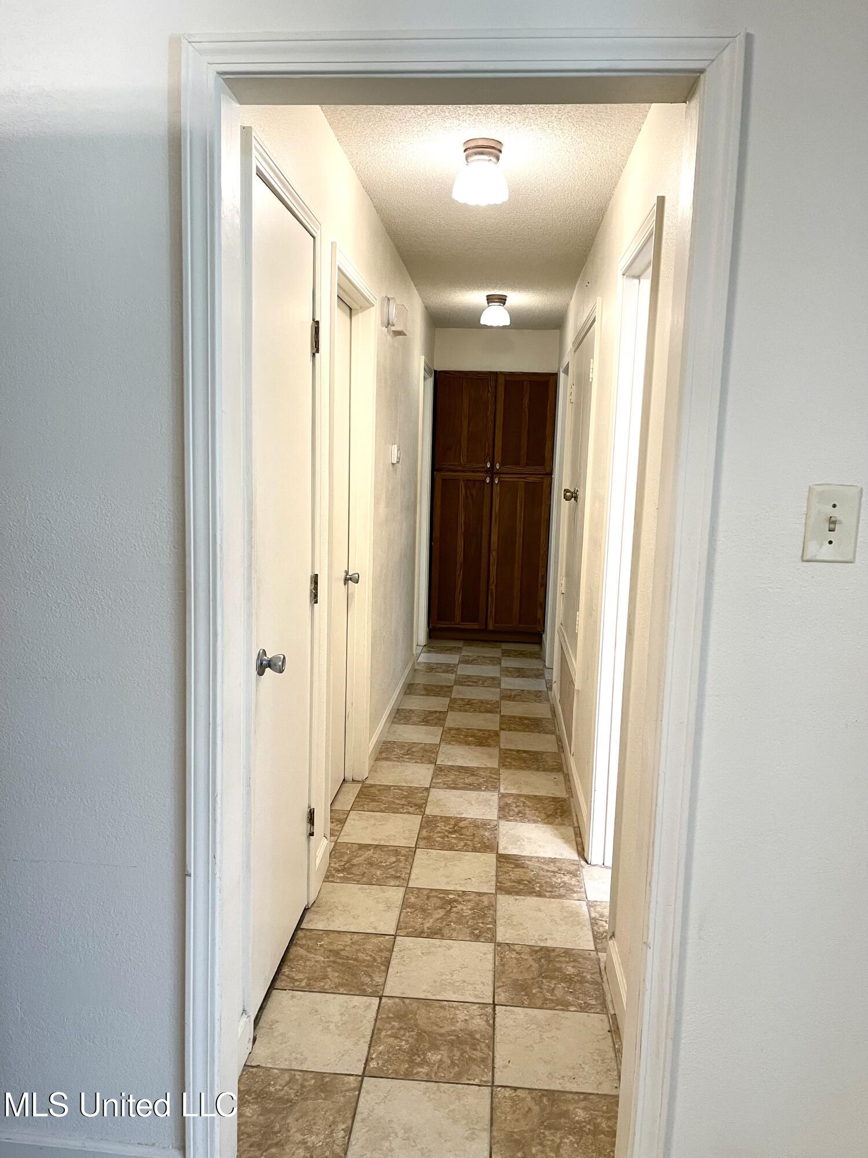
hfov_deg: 54.9
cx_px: 434
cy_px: 579
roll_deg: -2.1
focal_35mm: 25
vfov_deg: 69.4
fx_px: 836
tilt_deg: -8.6
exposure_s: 1/60
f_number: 1.6
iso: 125
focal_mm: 5.1
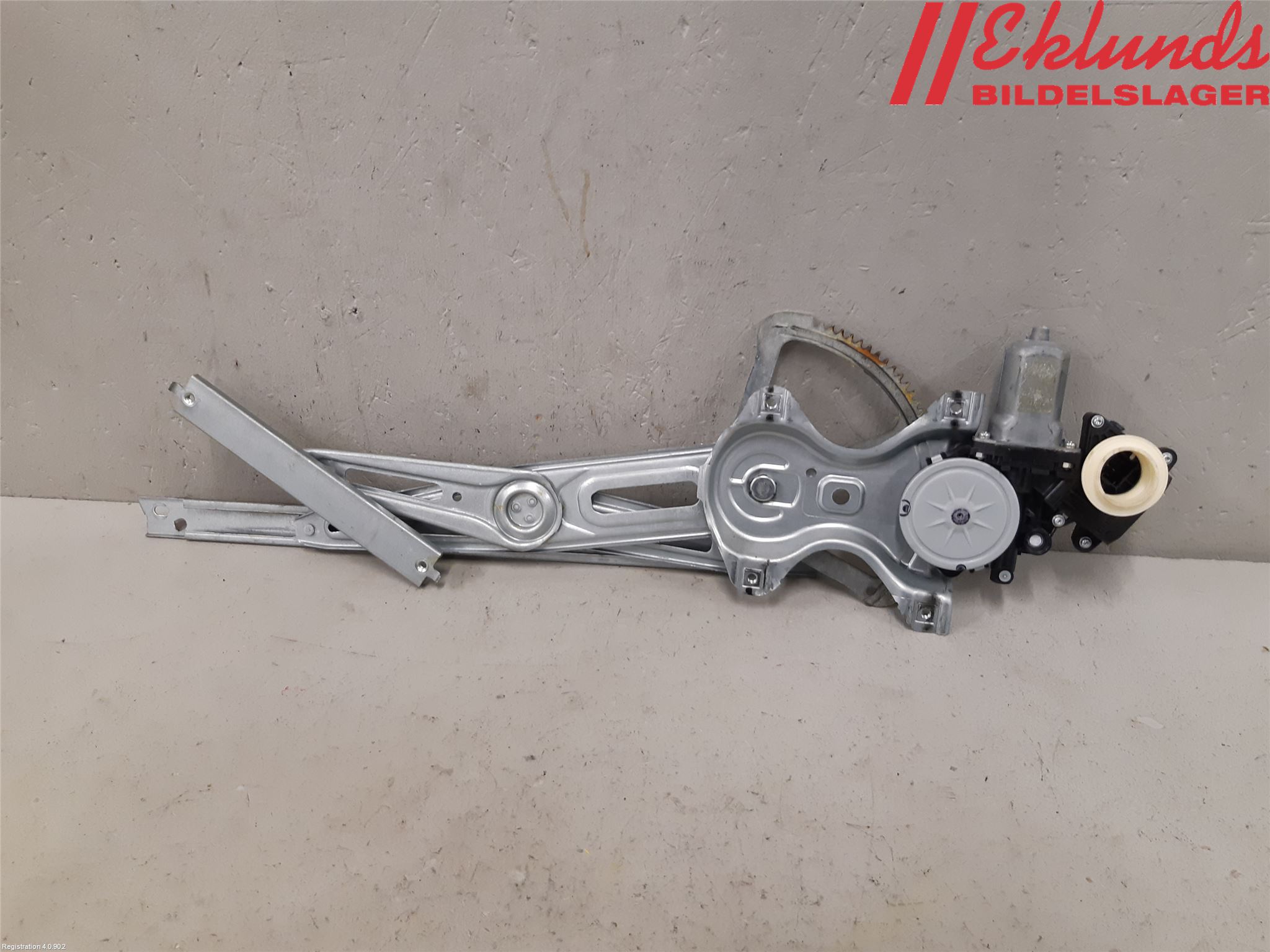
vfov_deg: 53.1
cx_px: 635
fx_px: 954
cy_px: 476
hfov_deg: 67.3
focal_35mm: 26
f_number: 1.7
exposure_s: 1/50
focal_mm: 3.93
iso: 125
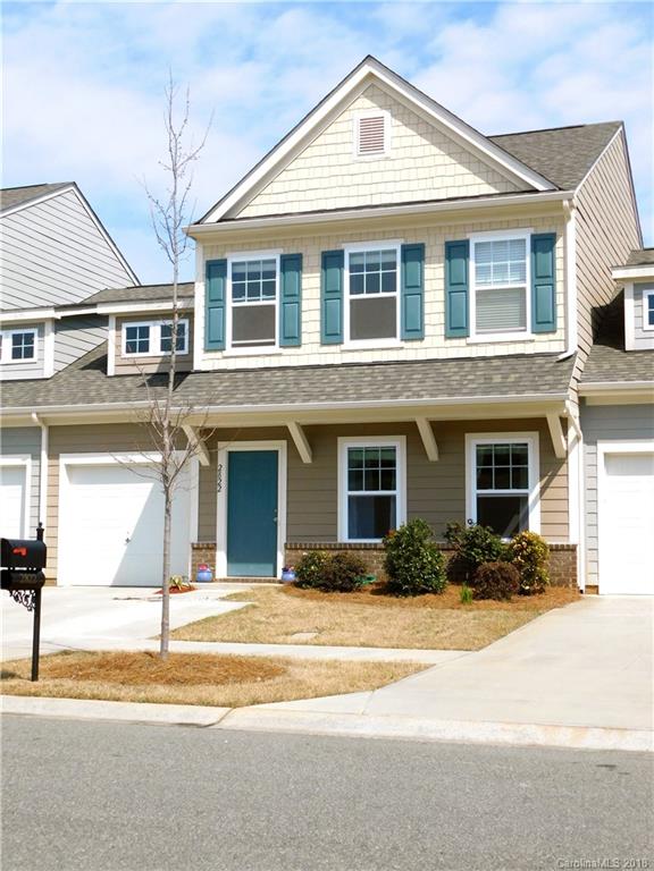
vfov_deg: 37.5
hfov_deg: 28.6
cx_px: 327
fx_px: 1285
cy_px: 436
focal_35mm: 51
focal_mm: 9
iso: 125
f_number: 3.8
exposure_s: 1/1500
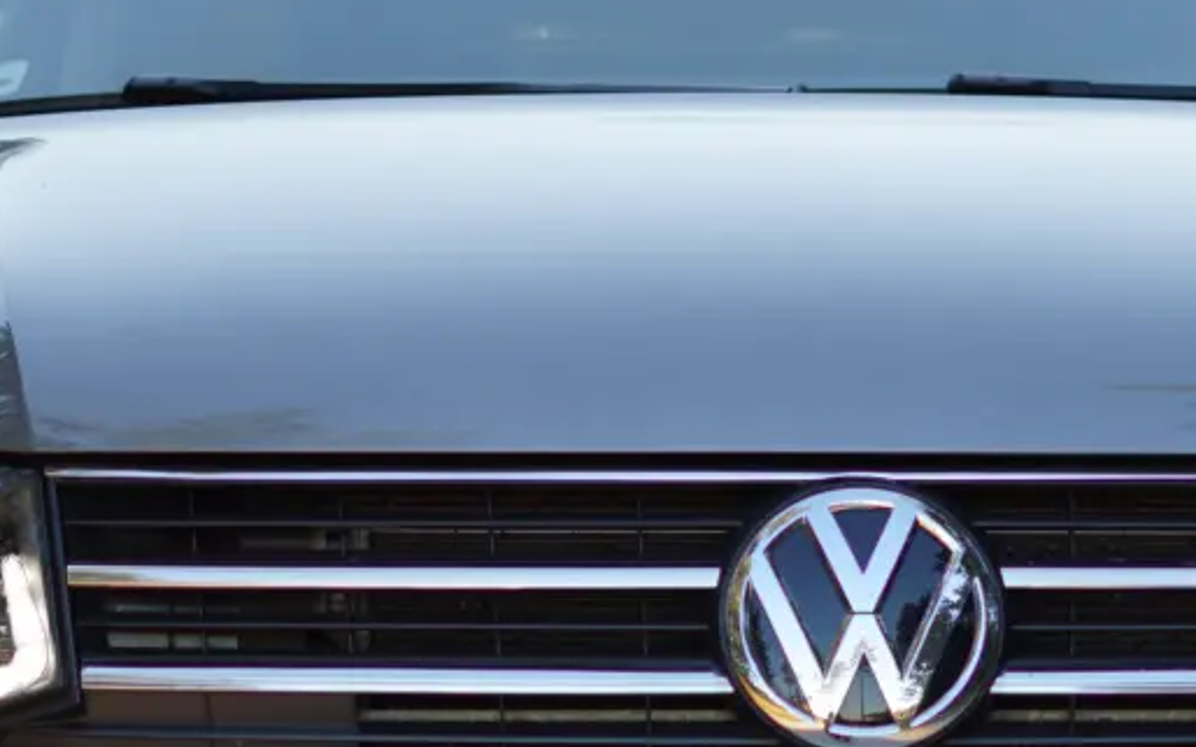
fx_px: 4139
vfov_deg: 10.1
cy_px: 981
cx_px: 793
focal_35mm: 127
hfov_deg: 16.4
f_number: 1.8
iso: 100
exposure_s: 1/400
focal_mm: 50
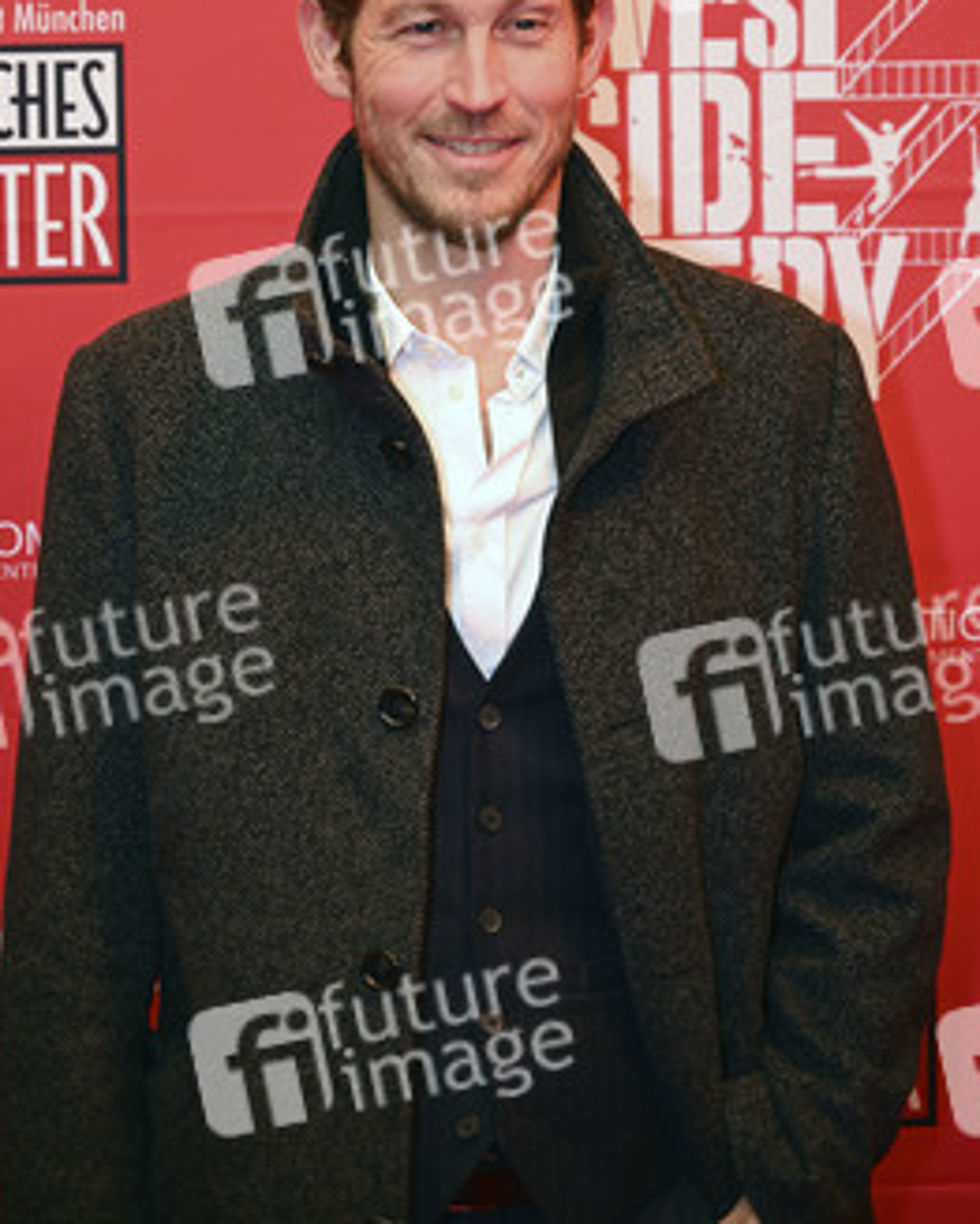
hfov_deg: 17.9
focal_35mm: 86
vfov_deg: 22.2
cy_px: 487
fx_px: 3115
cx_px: 490
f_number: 2.8
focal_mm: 75
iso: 1250
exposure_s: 1/125
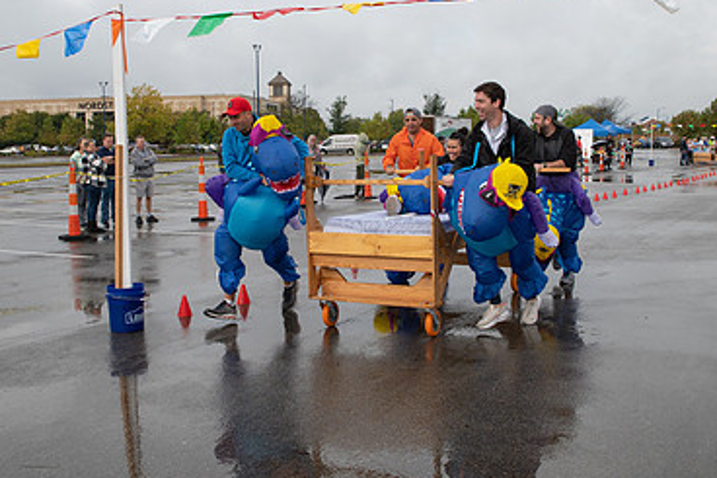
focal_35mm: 41
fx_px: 816
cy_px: 191
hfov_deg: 47.4
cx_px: 358
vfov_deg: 32.5
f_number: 7.1
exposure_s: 1/500
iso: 400
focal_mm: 26
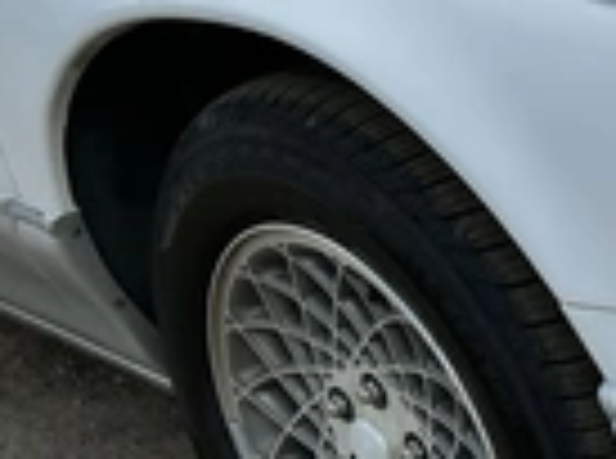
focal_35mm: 82
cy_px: 423
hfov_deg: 21.0
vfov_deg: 17.6
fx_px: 1455
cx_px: 868
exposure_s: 1/2058
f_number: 1.8
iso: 25
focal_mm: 3
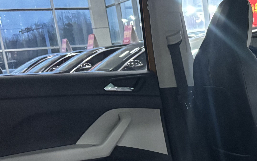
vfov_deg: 17.4
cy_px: 166
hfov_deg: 25.5
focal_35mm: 73
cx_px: 302
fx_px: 511
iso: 500
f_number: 1.6
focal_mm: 5.96
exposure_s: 1/50
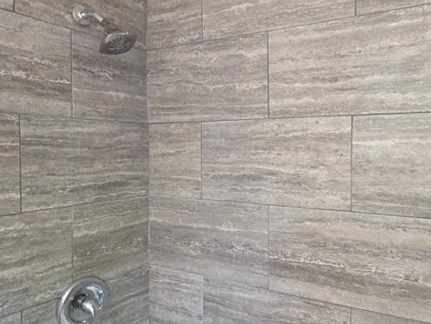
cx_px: 293
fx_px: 336
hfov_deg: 63.4
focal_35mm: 27
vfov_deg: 51.4
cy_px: 164
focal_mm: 2.2
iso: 320
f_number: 2.2
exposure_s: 1/60
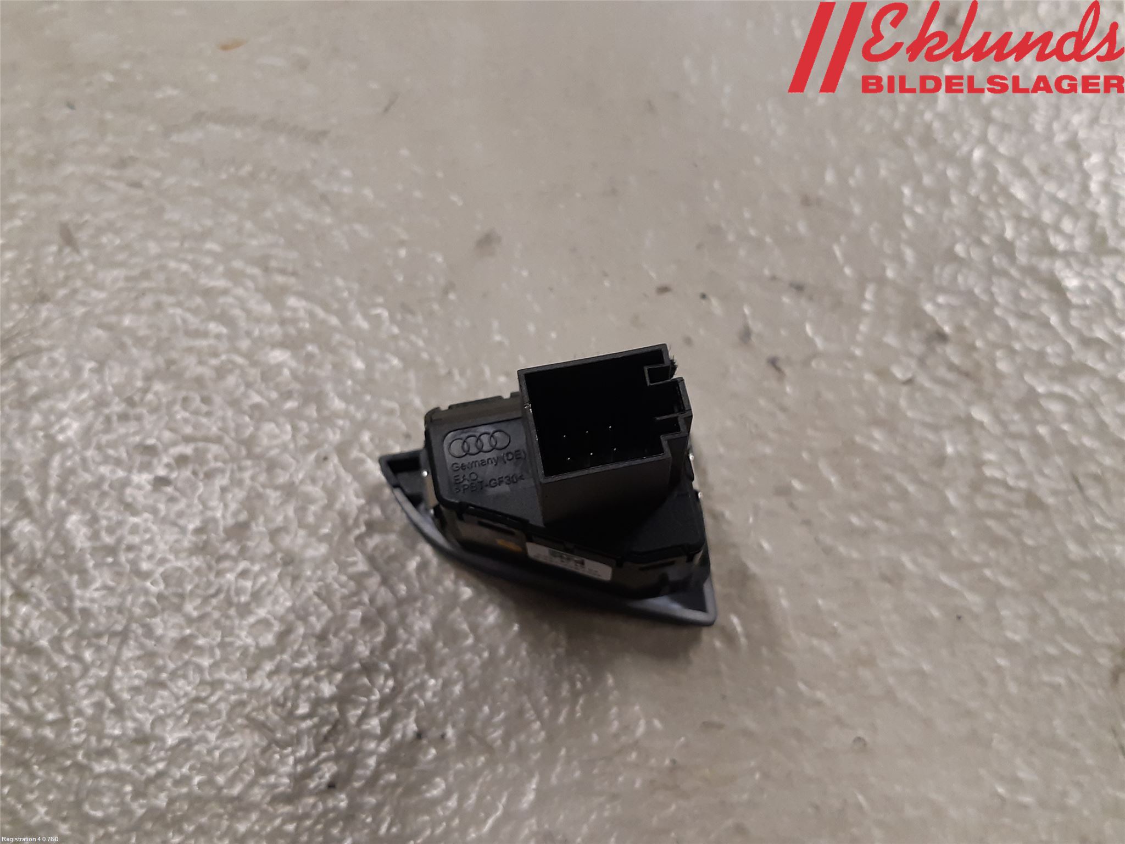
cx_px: 562
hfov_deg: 67.3
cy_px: 422
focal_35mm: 26
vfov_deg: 53.1
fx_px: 845
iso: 160
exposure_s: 1/50
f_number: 1.7
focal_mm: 3.93
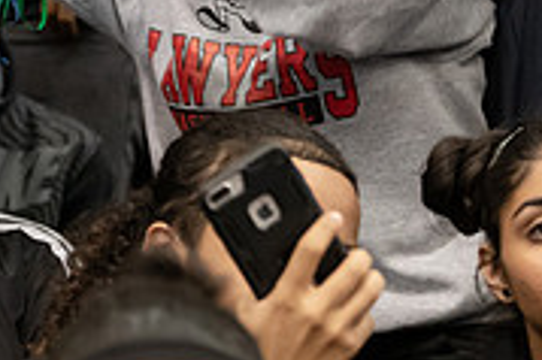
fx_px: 4633
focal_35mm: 308
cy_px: -83
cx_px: 312
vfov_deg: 4.4
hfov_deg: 6.7
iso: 5000
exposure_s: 1/200
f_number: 3.5
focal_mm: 95
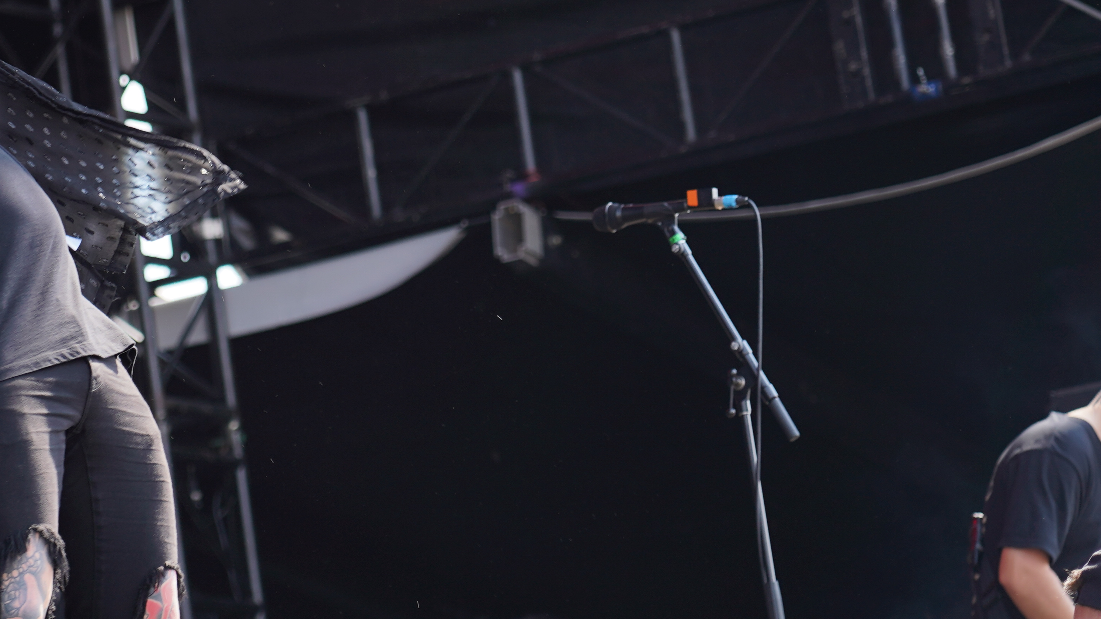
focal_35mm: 221
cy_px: 103
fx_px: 6452
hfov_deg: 9.7
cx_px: 99
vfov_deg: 5.5
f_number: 4
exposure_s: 1/200
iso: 100
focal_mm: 105
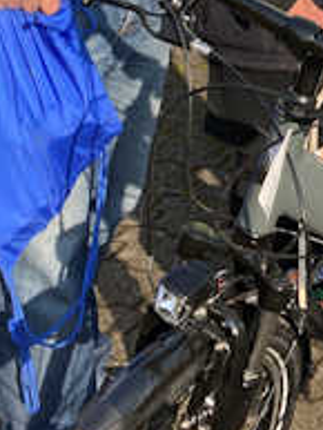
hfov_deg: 12.3
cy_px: 29
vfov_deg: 16.7
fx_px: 1442
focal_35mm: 116
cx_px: 448
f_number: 1.8
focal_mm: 3.99
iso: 20
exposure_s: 1/1033
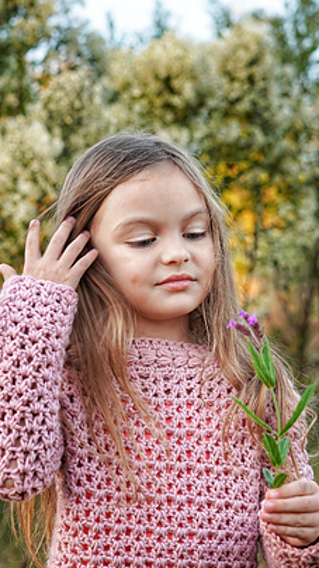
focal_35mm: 83
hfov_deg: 14.5
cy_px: 378
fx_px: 1249
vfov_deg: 25.5
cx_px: 138
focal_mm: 50
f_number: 4
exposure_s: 1/160
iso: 400
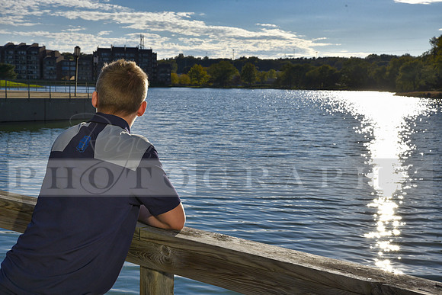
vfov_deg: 24.6
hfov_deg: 36.2
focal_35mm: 55
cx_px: 221
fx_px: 675
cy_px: 148
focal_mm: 55
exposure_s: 1/640
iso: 200
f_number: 13
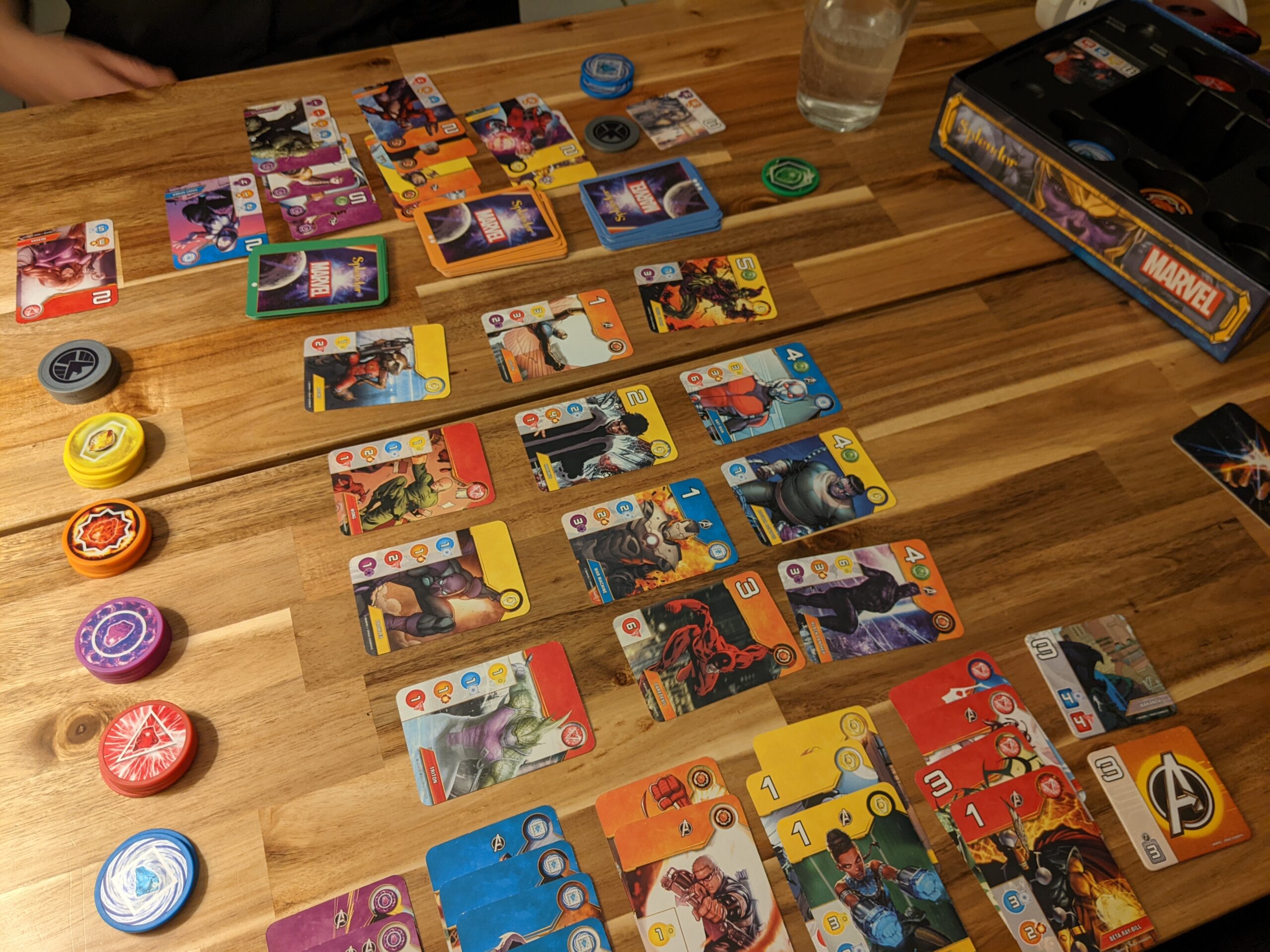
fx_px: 991
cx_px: 635
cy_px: 476
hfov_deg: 65.3
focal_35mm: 27
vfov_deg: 51.4
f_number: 1.8
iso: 85
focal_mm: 4.44
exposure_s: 1/25
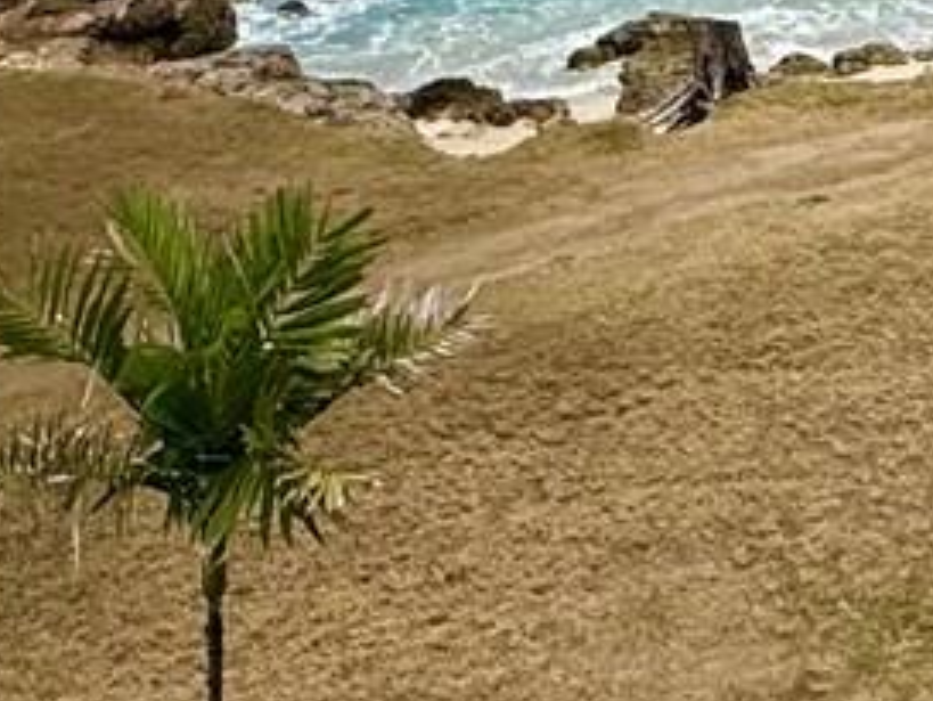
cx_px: 1097
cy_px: -670
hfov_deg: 22.1
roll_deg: +0.5
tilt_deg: +4.8
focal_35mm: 82
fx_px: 2211
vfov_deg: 14.9
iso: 50
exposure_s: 1/3663
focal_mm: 2.22
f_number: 2.2
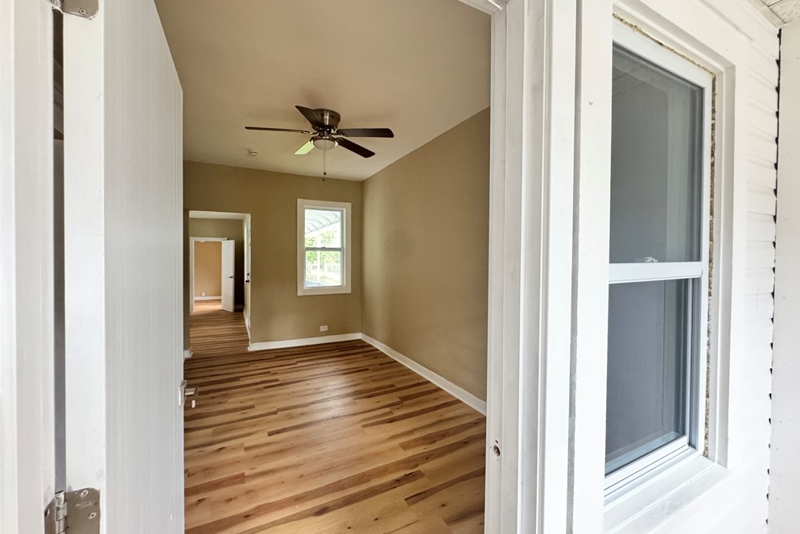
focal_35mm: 15
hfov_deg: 100.4
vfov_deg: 77.3
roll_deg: -0.3
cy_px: 263
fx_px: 333
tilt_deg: +0.2
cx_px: 398
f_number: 2.2
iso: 640
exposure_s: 1/60
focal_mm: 2.22
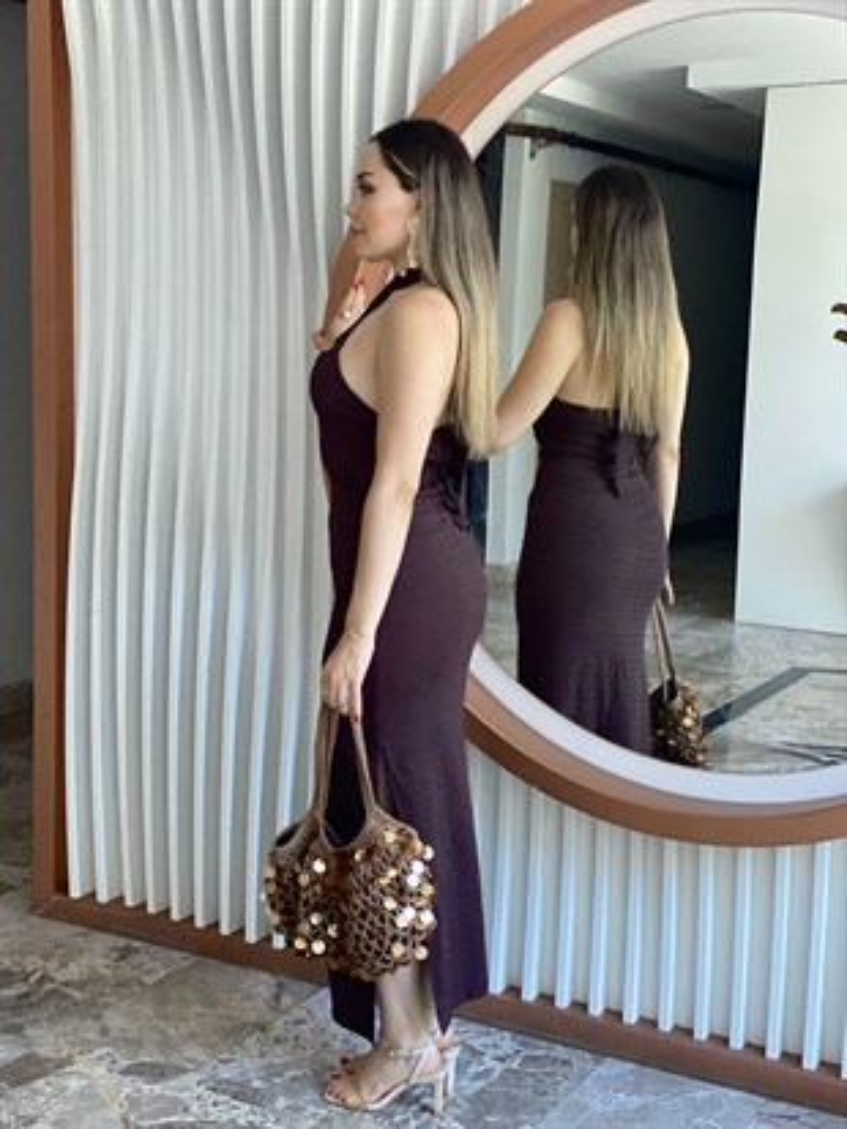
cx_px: 424
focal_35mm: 52
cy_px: 564
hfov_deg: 28.0
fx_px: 1696
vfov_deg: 36.8
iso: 200
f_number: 2
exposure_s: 1/122
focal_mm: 6
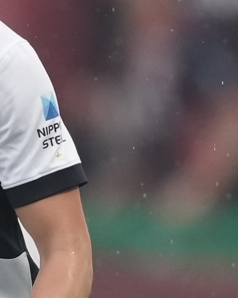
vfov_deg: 0.4
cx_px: -7
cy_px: 302
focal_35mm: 5230
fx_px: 46049
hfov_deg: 0.3
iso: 800
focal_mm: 400
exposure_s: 1/1600
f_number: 2.8
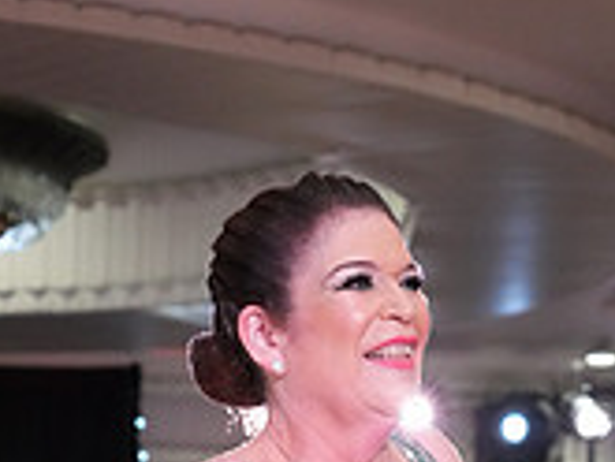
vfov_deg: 5.8
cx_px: 475
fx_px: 4391
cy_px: 1073
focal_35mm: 247
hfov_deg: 8.0
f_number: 5
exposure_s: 1/320
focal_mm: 73
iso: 5000
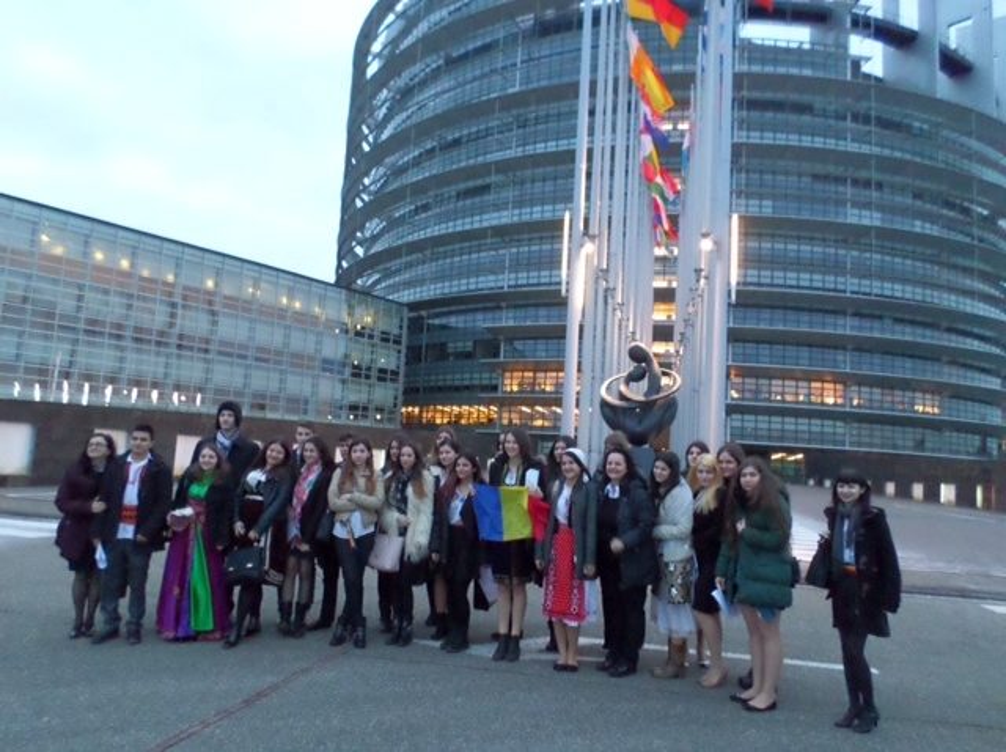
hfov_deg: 69.5
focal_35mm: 25
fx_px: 725
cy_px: 376
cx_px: 503
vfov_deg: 54.8
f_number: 2.5
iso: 400
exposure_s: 1/30
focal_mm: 4.5
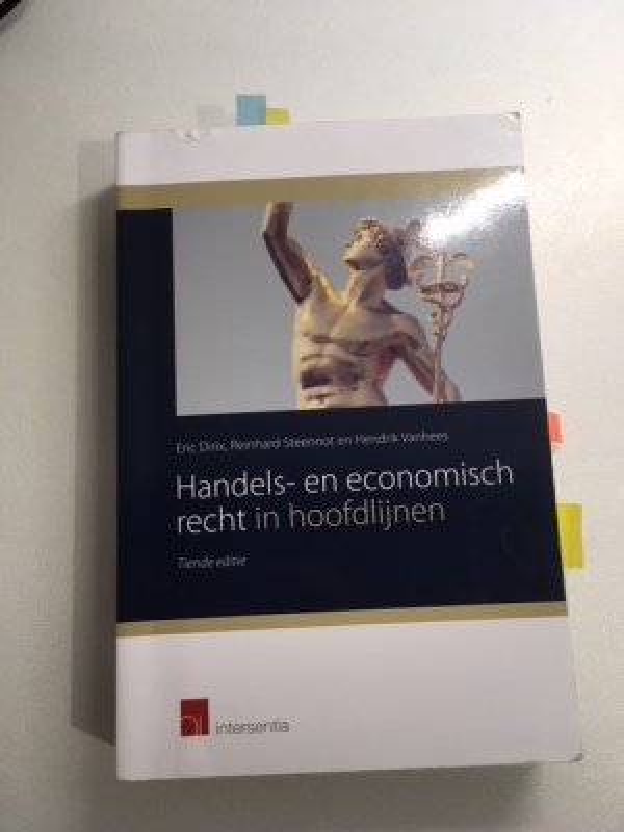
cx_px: 312
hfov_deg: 48.2
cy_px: 416
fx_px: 697
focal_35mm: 29
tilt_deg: -81.6
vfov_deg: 61.7
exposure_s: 1/33
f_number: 2.2
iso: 32
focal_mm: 4.15
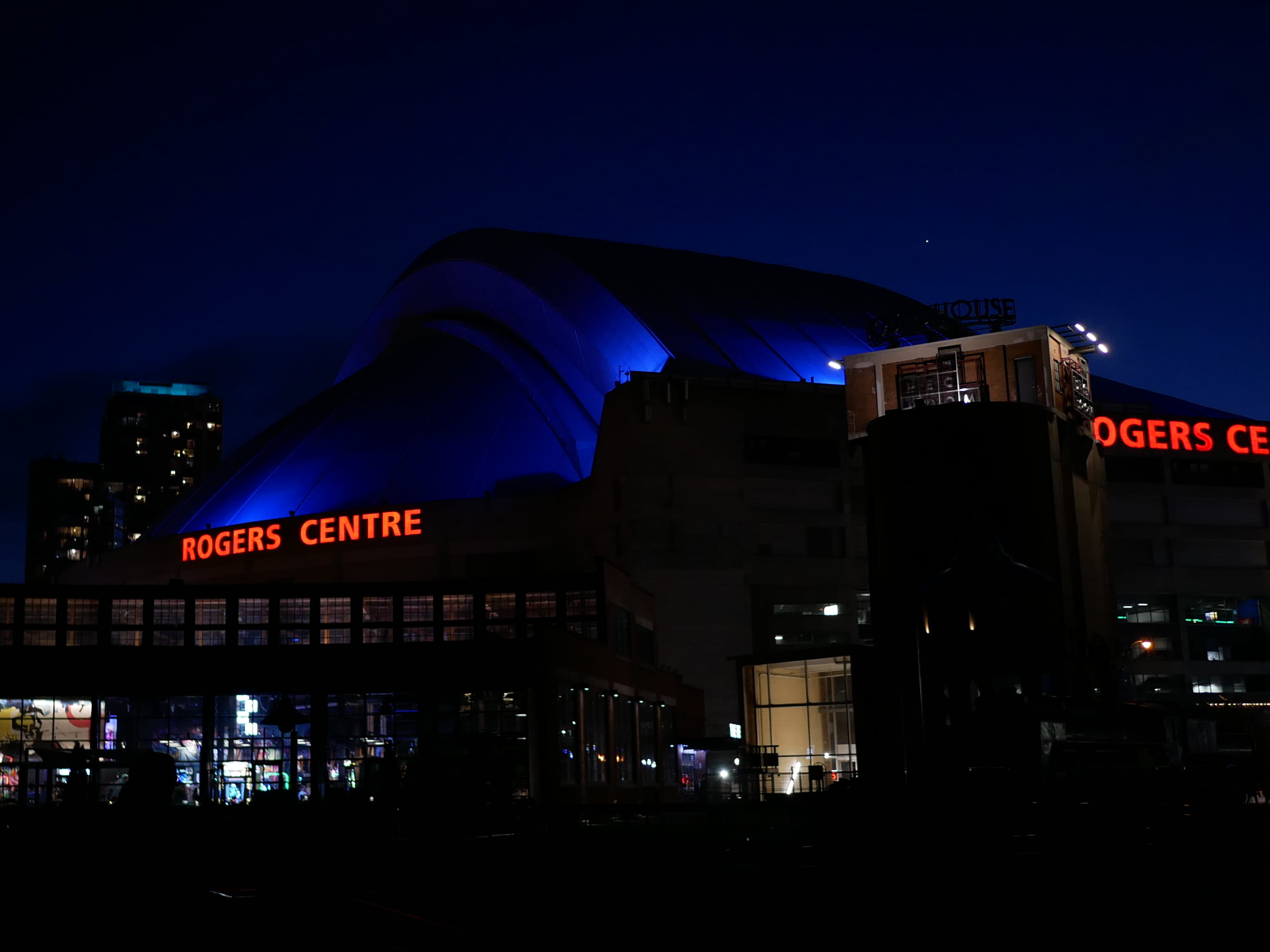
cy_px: 409
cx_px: 486
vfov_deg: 30.8
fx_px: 1724
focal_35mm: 47
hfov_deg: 40.2
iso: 400
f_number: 1.7
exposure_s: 1/60
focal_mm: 15
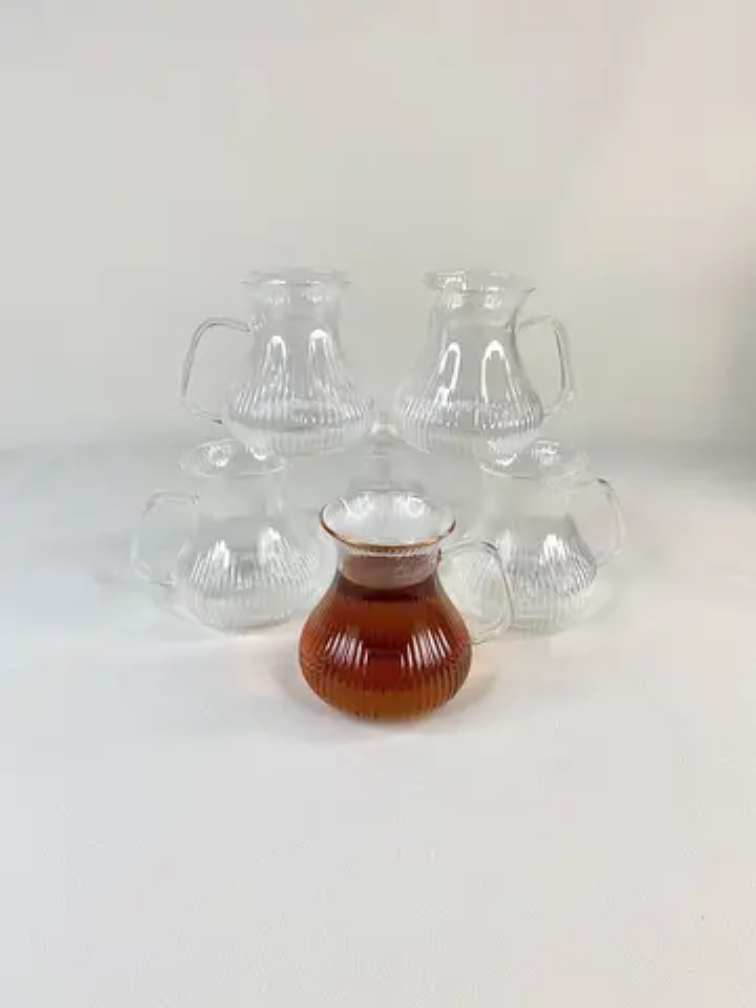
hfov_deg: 53.1
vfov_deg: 67.3
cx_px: 378
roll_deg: +0.3
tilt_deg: -22.1
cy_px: 504
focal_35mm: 26
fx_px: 757
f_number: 1.8
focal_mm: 4.25
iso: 32
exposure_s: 1/489
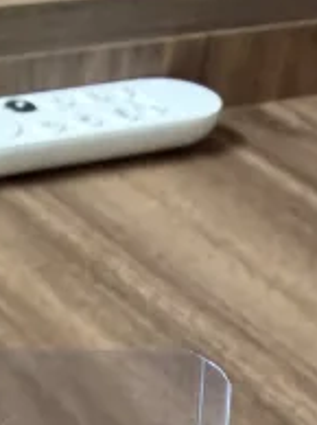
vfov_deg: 16.4
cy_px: 778
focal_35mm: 99
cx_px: -133
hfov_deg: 14.1
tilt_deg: -39.8
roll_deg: -3.5
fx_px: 1211
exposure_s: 1/75
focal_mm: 2.22
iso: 320
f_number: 2.2
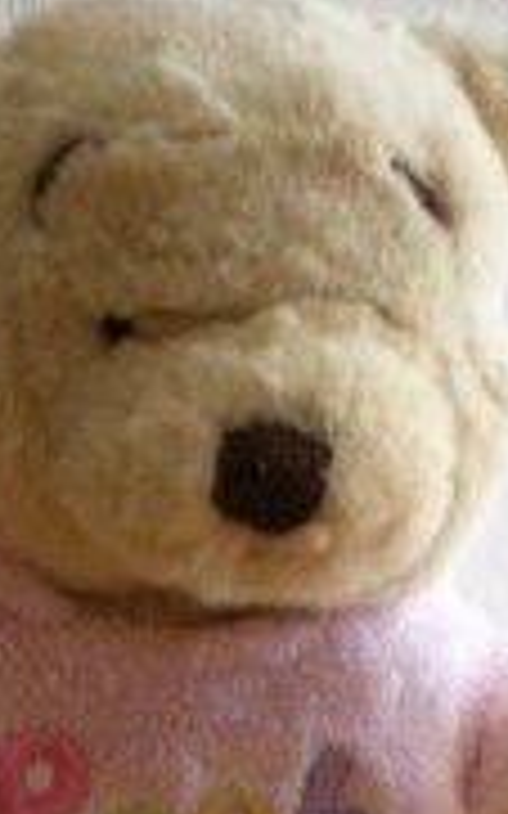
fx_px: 2572
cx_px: 175
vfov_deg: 17.2
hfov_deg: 11.3
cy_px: 949
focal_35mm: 116
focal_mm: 6.3
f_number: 3.1
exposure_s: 1/31.5
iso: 200
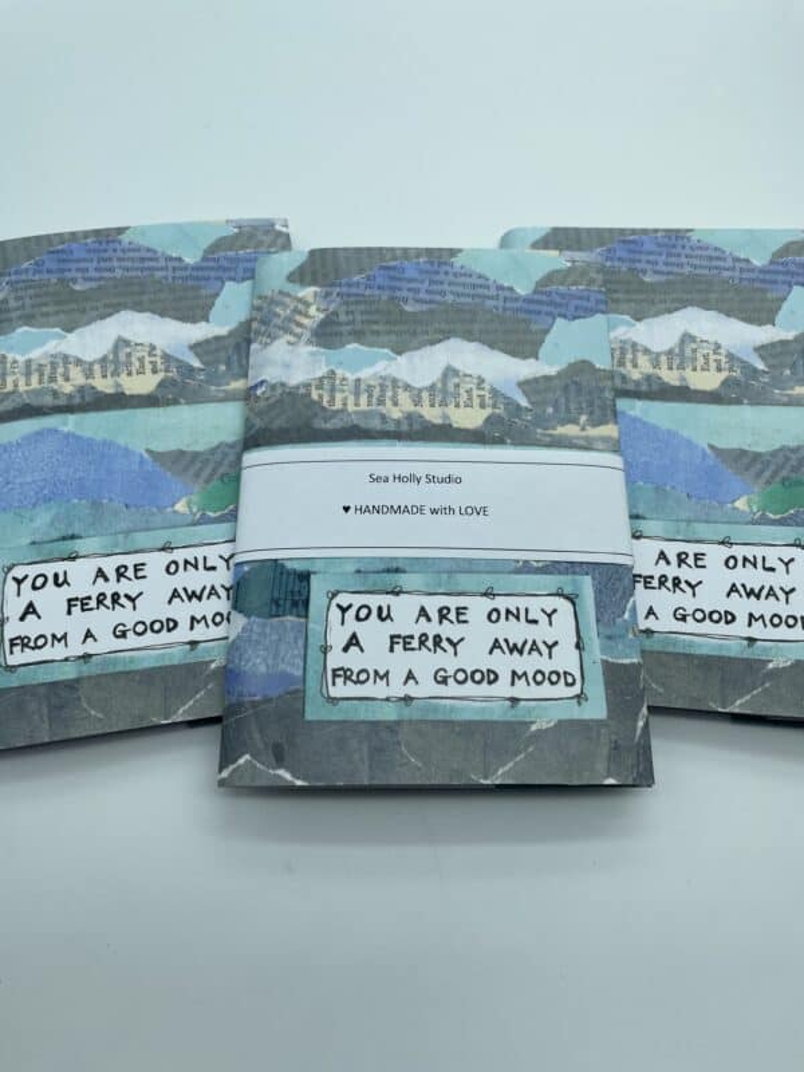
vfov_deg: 67.3
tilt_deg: -68.7
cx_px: 402
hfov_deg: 53.1
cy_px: 536
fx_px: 805
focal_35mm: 26
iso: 32
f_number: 1.6
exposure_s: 1/739
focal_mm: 4.2
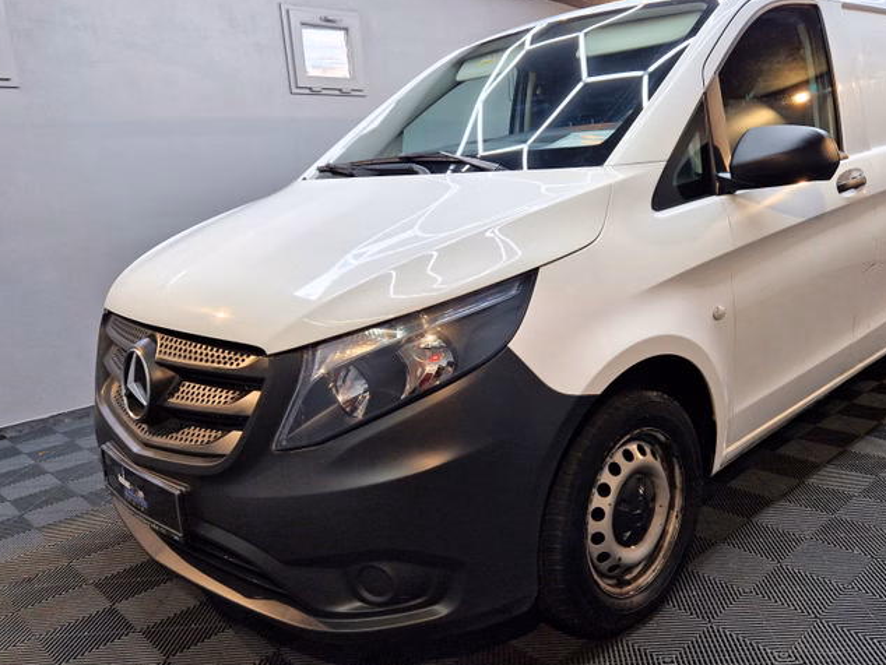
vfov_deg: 48.2
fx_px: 743
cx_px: 537
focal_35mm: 29
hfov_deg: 61.1
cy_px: 300
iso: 80
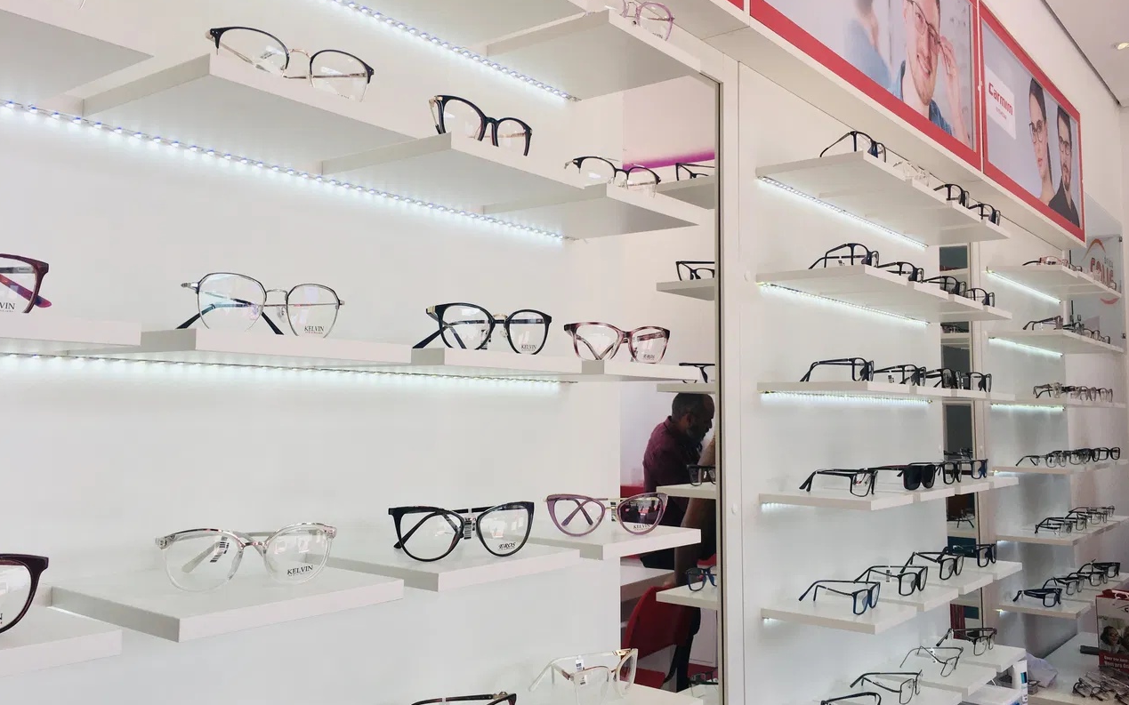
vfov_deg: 40.5
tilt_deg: +5.2
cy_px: 316
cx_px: 565
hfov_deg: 61.2
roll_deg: -1.2
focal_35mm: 31
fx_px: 954
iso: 25
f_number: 2.2
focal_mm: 4.15
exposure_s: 1/242
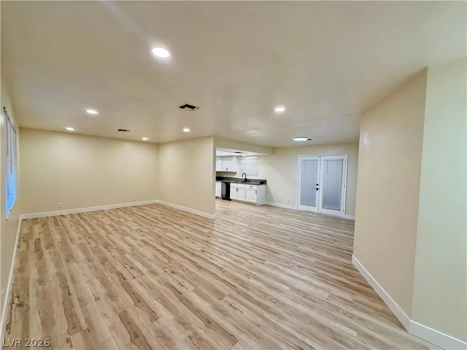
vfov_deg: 85.7
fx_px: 189
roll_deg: -1.1
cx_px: 234
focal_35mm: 14
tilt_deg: -2.6
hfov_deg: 102.1
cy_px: 175
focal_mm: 2.22
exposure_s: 1/60
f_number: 2.2
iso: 320
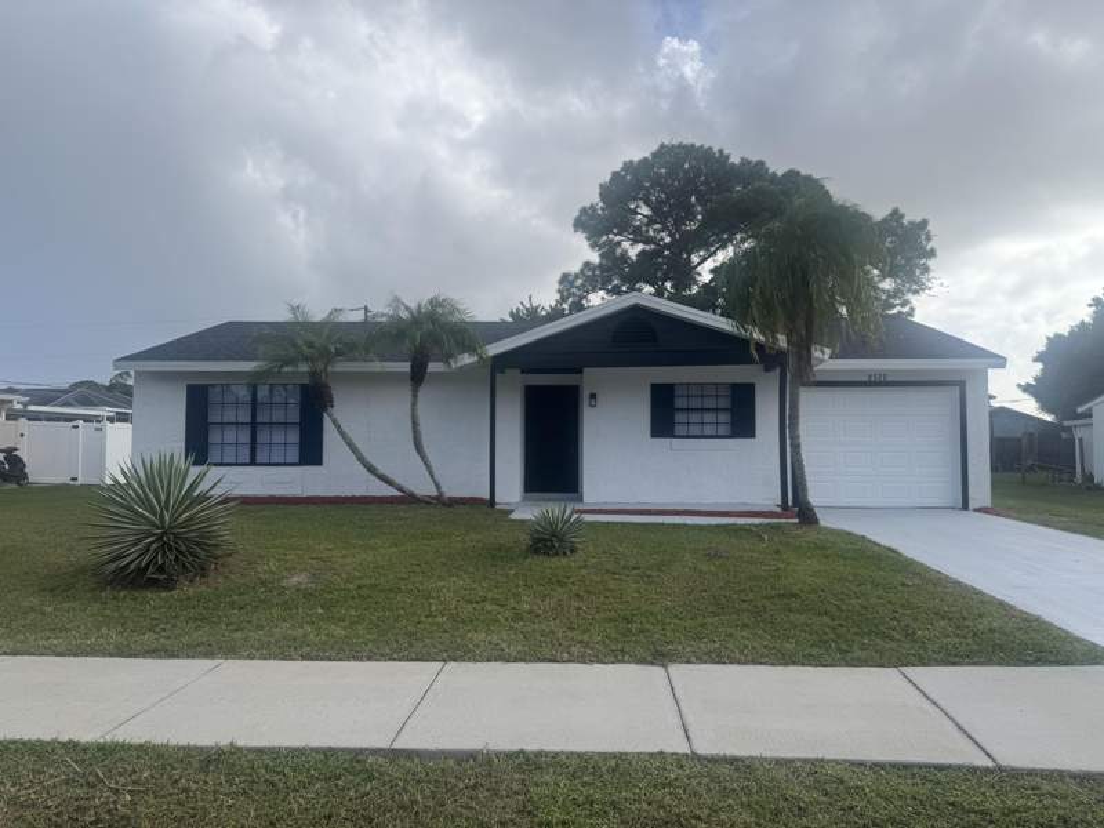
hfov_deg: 71.6
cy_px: 414
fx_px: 765
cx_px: 552
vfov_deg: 56.8
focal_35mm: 24
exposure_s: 1/5348
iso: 80
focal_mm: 6.76
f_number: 1.78
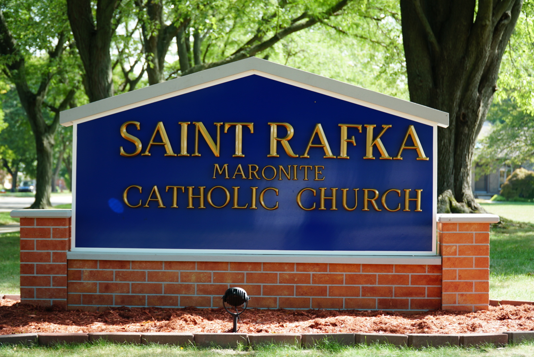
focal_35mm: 80
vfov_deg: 17.2
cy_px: 178
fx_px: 1180
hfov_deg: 25.5
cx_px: 267
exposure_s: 1/100
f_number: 4.5
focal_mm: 53
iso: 100
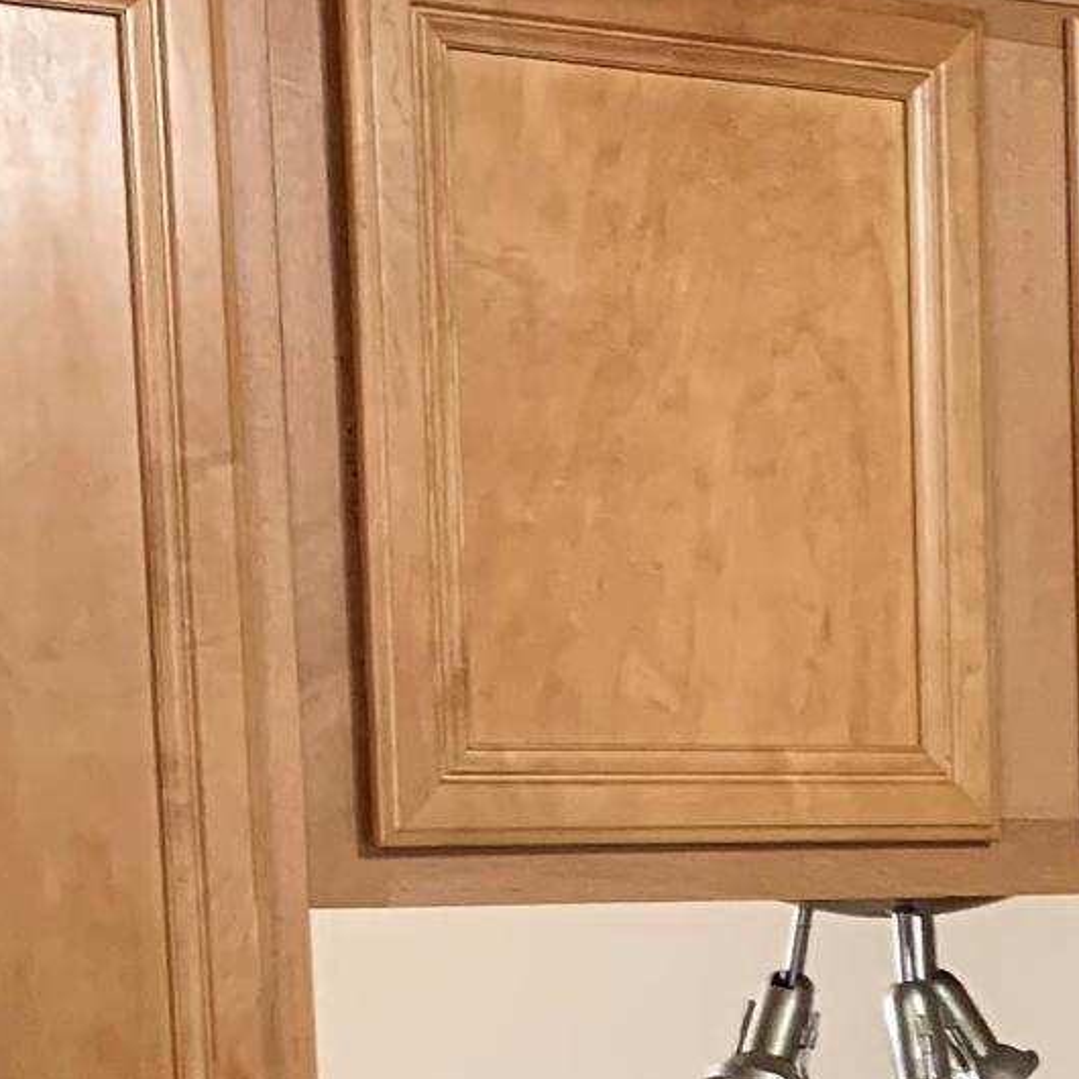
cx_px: 1873
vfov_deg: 12.7
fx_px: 4585
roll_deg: -0.5
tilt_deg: -9.7
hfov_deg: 12.4
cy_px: 1653
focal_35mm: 130
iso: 125
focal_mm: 4.25
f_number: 1.8
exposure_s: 1/60
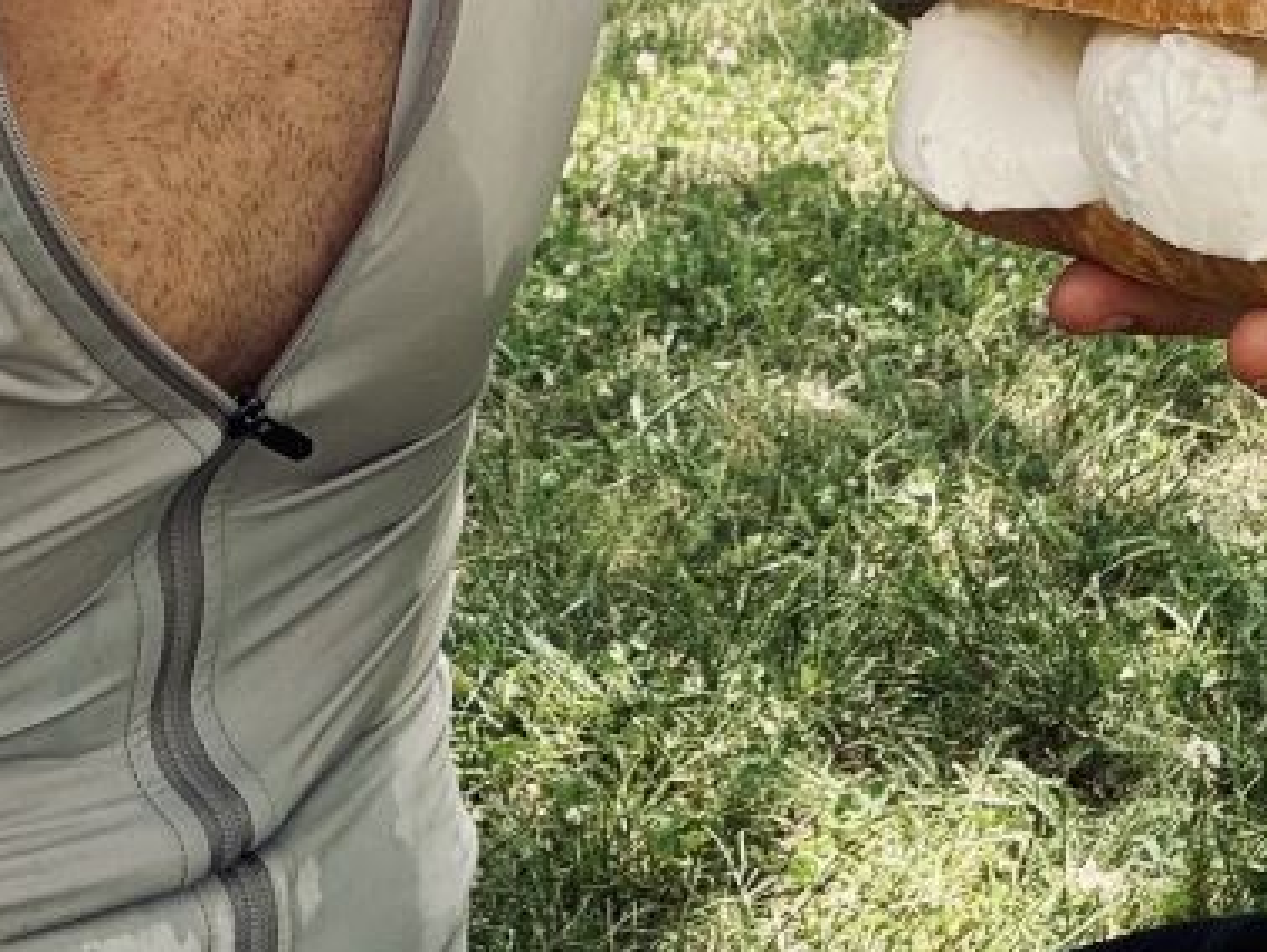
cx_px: 751
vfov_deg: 18.0
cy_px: -483
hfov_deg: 26.6
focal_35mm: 73
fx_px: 2674
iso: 25
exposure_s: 1/215
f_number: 1.9
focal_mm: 2.69
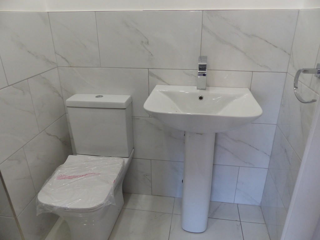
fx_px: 231
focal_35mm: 25
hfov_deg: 69.4
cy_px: 120
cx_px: 160
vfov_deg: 54.9
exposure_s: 1/60
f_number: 2.8
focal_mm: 4.5
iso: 320
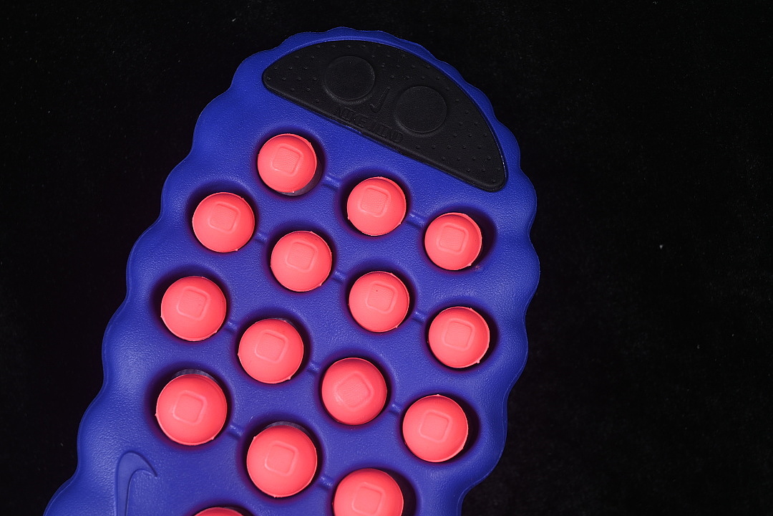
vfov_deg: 18.2
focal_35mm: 75
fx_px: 1610
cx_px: 386
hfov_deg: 27.0
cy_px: 258
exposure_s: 1/60
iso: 160
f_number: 7.1
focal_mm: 50
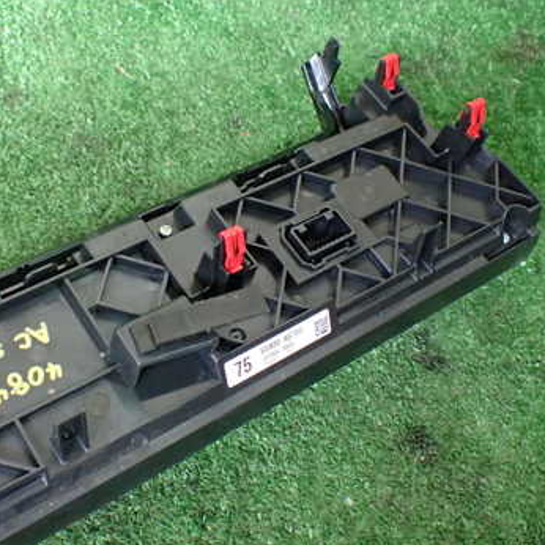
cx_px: 167
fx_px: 819
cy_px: 288
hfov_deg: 36.3
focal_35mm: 46
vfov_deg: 36.8
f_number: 2.3
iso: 800
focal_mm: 5.4
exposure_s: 1/100
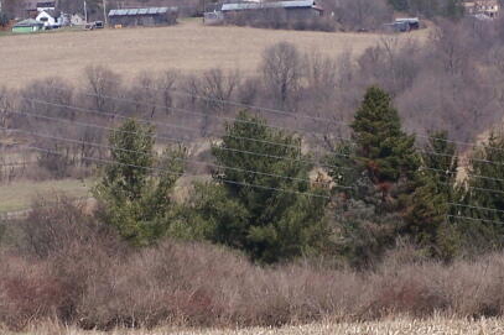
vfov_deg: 4.5
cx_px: 374
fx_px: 4282
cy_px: 48
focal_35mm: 306
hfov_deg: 6.7
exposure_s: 1/800
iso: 80
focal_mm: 19.4
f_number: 4.5
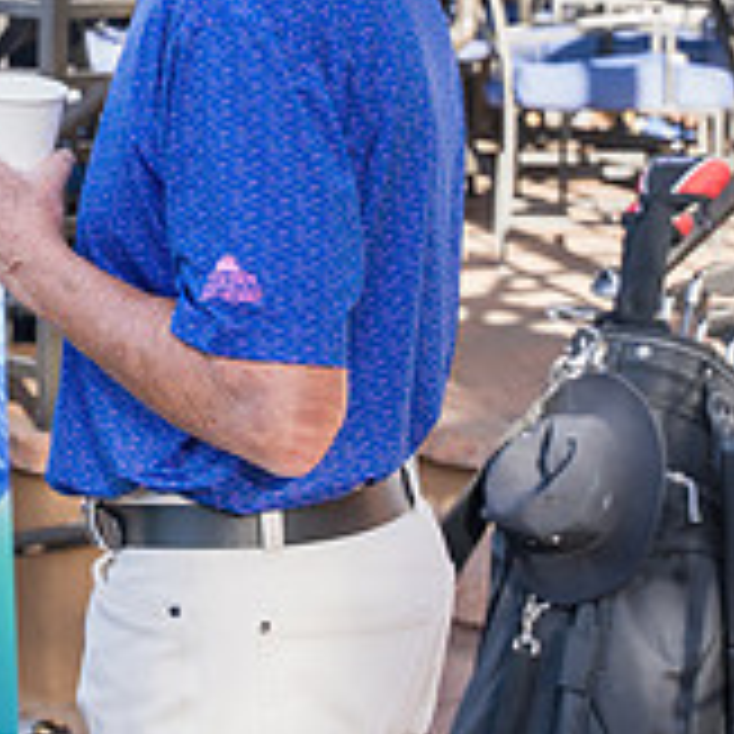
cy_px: 61
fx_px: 3263
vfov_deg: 12.7
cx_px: -315
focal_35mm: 136
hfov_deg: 12.3
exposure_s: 1/400
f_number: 4.5
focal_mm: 45
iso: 500
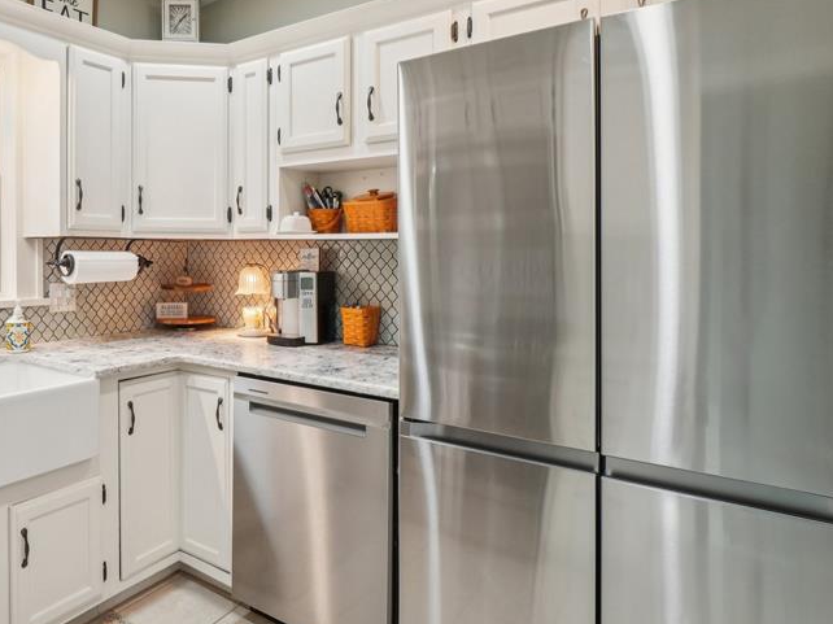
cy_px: 267
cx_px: 276
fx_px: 553
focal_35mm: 23
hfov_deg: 71.7
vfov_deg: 58.6
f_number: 8
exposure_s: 1/20
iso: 400
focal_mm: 10
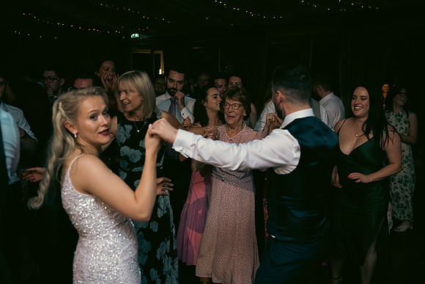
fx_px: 413
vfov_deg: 37.9
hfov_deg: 54.4
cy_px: 142
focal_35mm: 35
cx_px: 212
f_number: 3.5
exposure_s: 1/160
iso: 800
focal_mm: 35
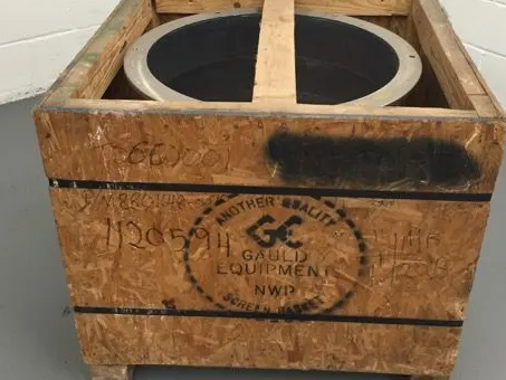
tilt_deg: -30.5
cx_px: 276
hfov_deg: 45.7
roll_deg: -1.1
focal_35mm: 41
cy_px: 132
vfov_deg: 34.9
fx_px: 599
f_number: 2.2
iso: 100
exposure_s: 1/30
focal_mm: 4.15
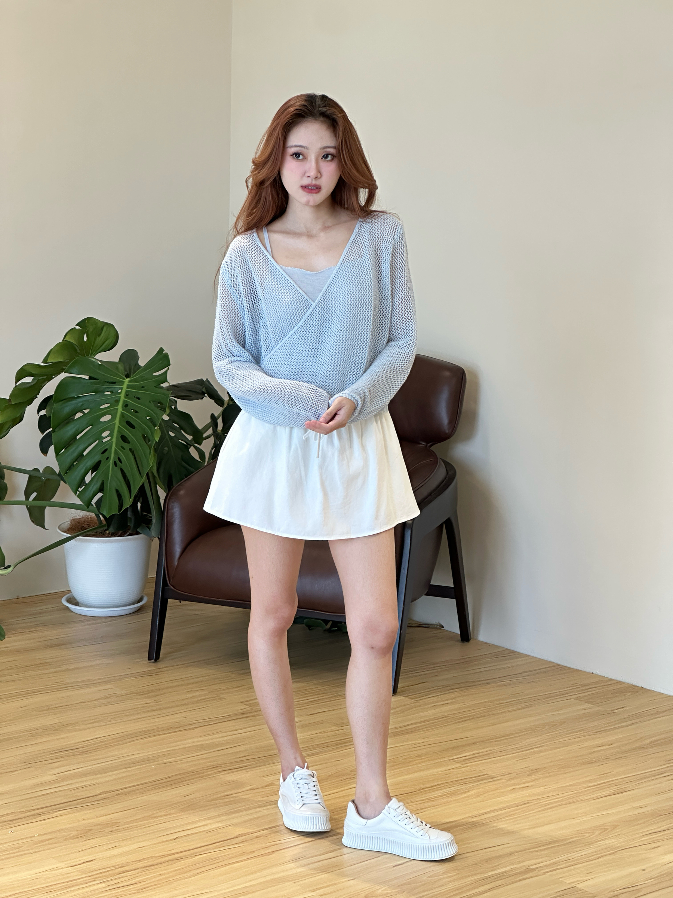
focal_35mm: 77
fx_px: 1996
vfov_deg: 25.3
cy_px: 449
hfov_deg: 19.1
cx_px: 336
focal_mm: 9
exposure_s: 1/99
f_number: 2.8
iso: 100
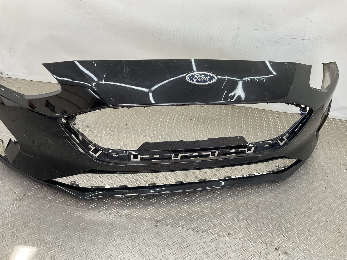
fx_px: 291
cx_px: 174
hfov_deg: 61.7
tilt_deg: -29.6
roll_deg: -6.2
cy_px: 130
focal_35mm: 29
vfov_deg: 48.2
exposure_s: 1/100
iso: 20
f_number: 1.8
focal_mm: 3
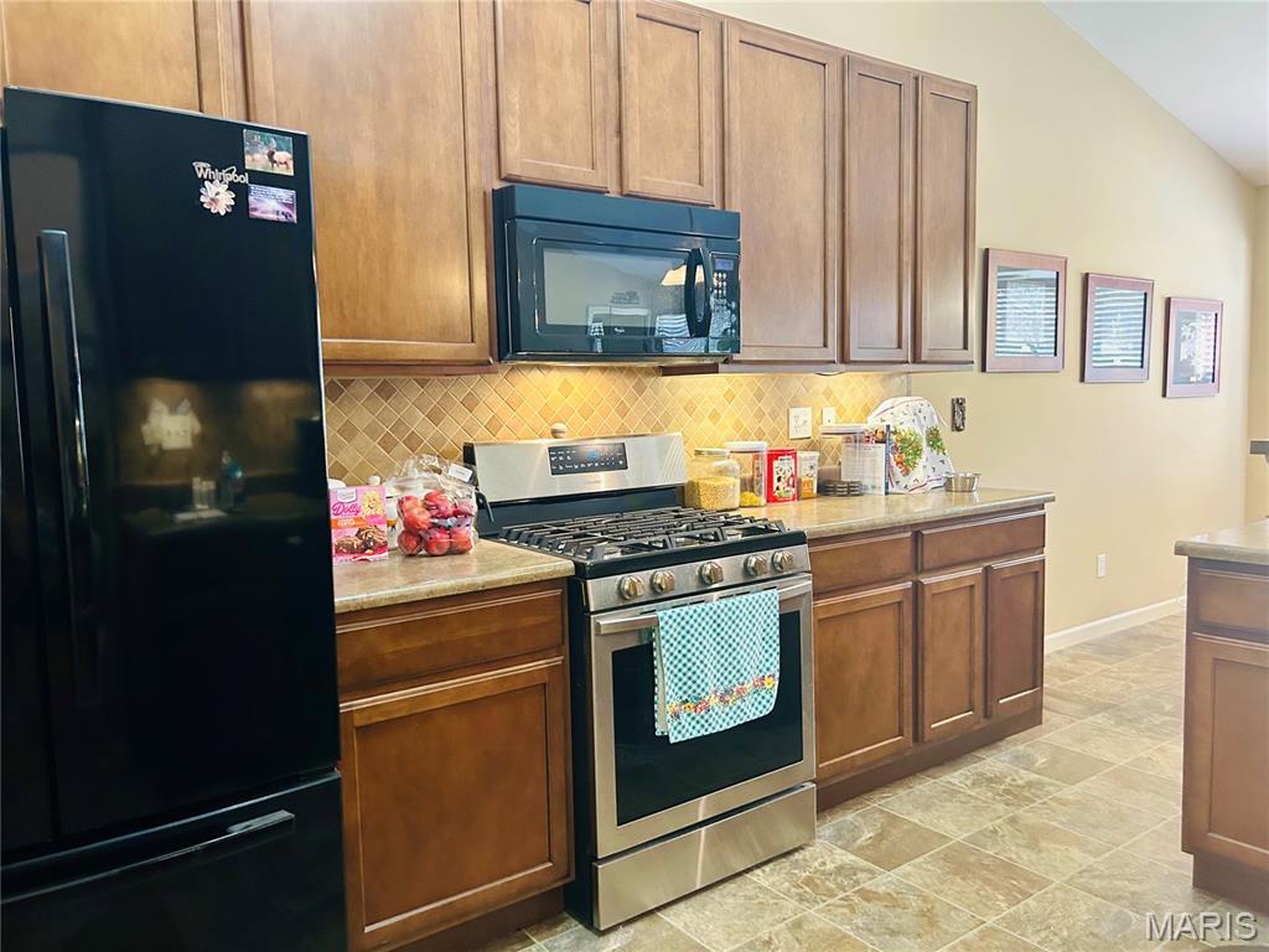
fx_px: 953
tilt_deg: -5.2
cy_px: 476
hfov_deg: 67.3
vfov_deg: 53.1
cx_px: 634
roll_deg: +0.8
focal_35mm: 26
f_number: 1.5
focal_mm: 5.7
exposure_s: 1/60
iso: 320
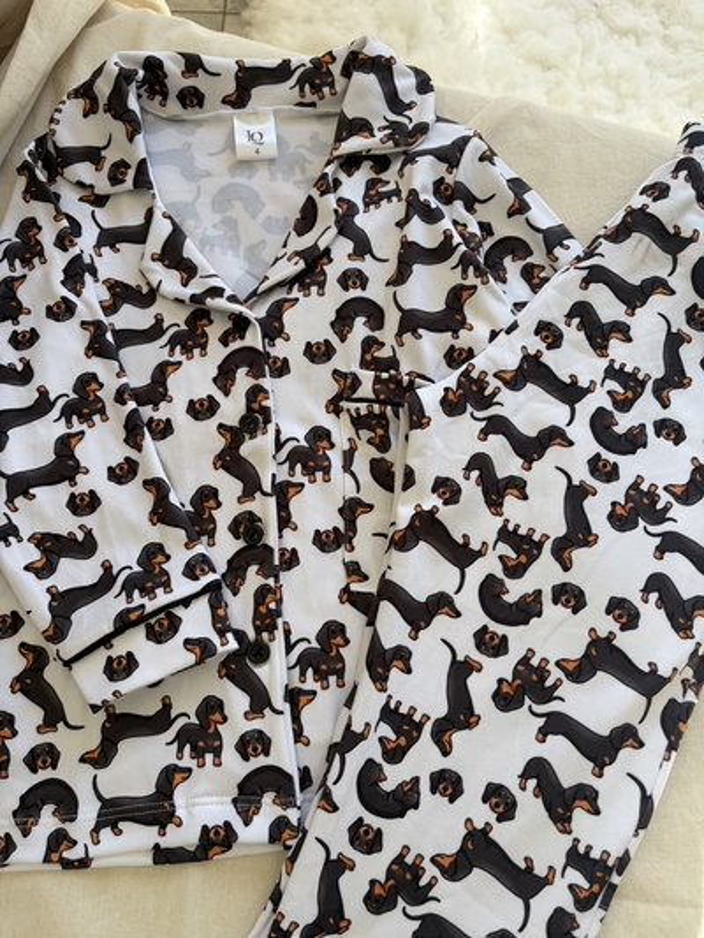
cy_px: 469
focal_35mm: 26
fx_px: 705
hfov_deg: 53.1
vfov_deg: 67.3
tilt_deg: -74.7
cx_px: 352
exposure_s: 1/243
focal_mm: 5.96
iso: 40
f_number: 1.6
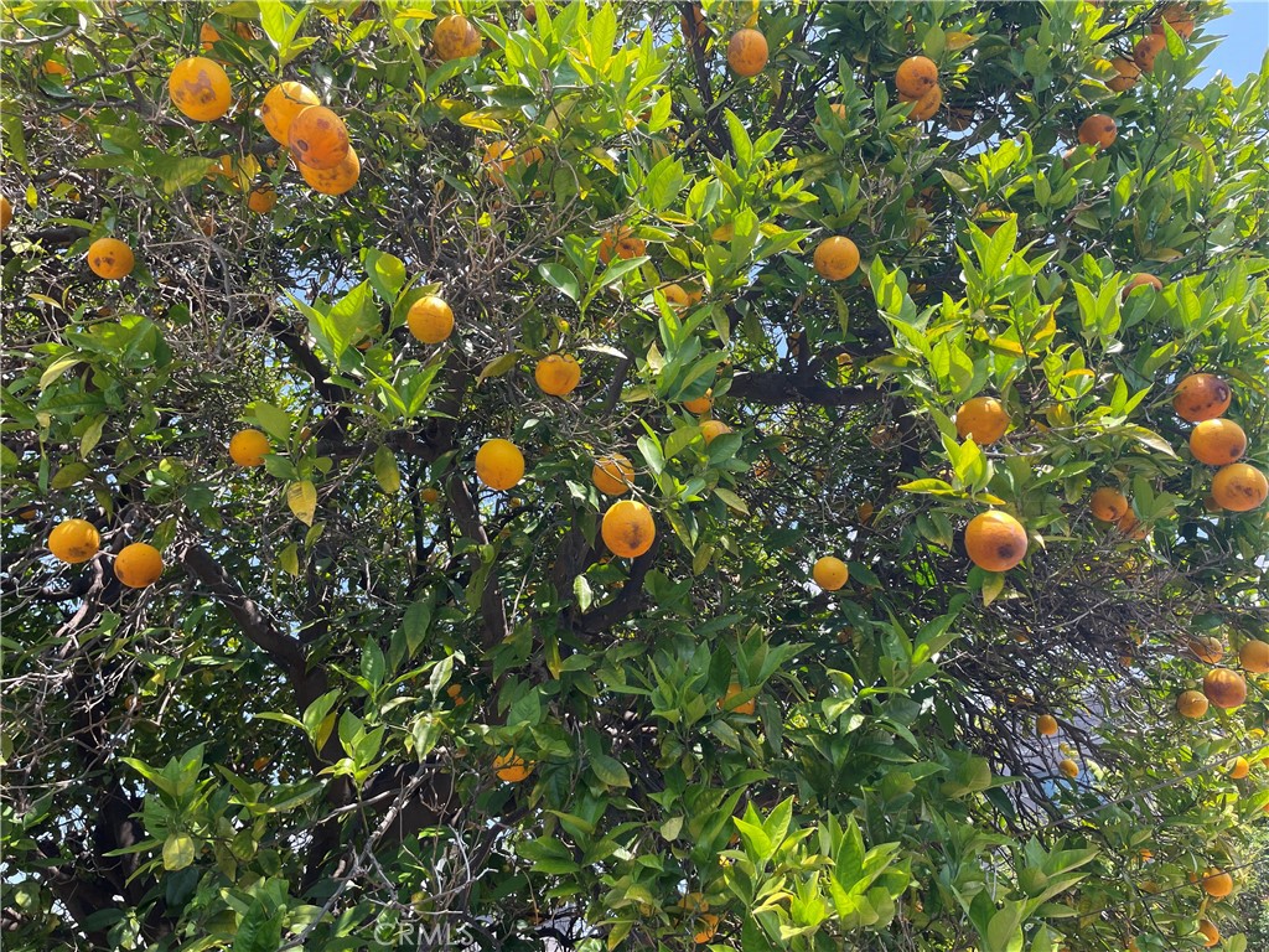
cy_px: 476
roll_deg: +3.8
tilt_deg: +33.9
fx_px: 953
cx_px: 634
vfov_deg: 53.1
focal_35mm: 26
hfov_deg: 67.3
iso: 32
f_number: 1.6
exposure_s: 1/556
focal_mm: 4.2
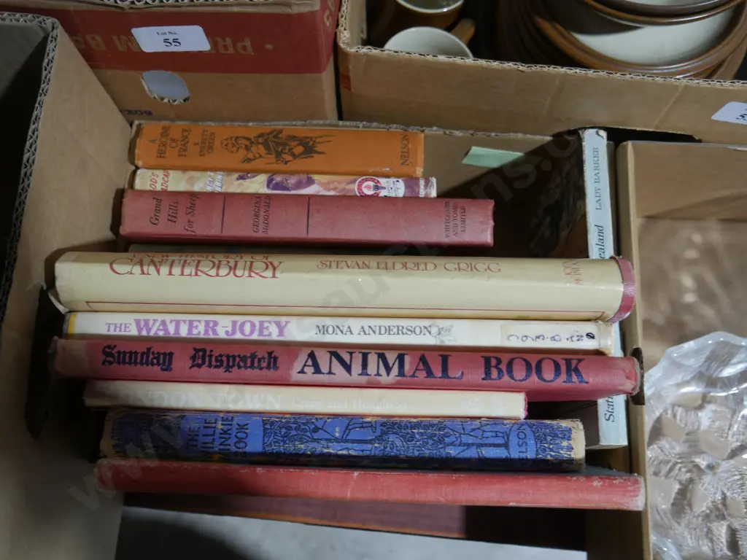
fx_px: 777
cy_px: 280
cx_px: 374
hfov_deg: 51.4
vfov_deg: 39.7
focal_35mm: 36
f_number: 4
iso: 400
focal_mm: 18
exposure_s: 1/60
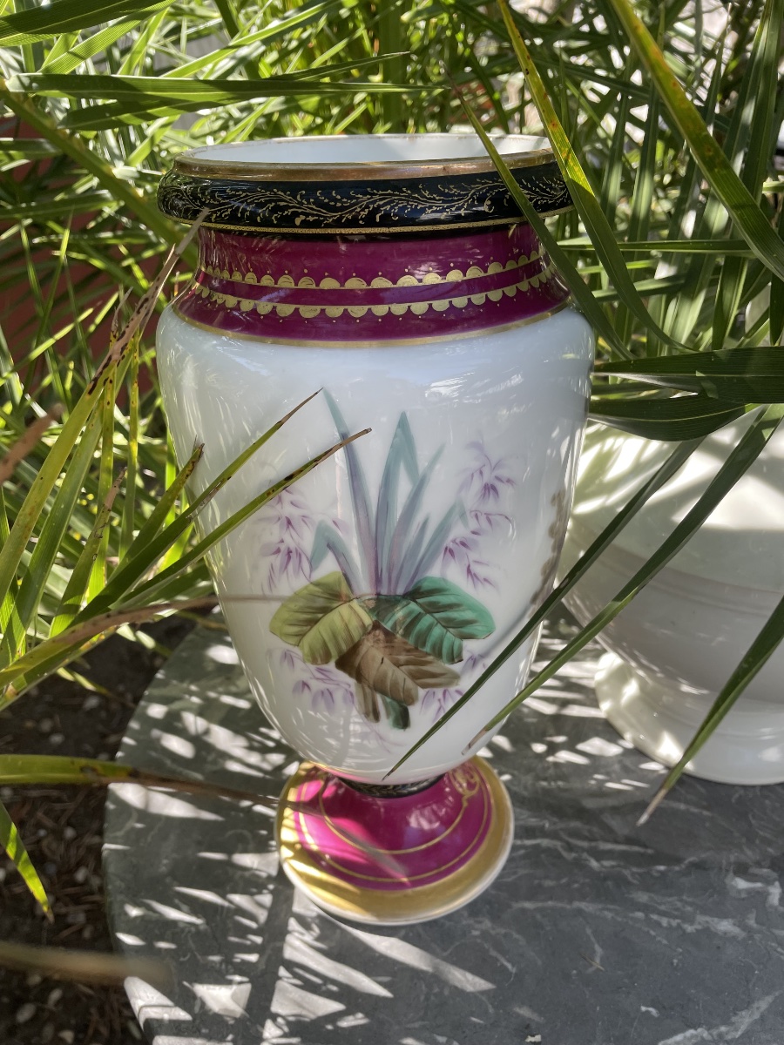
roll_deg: -1.3
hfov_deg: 53.1
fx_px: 785
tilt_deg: -26.8
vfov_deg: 67.3
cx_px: 392
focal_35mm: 26
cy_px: 522
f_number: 1.6
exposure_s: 1/500
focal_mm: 4.2
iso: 32
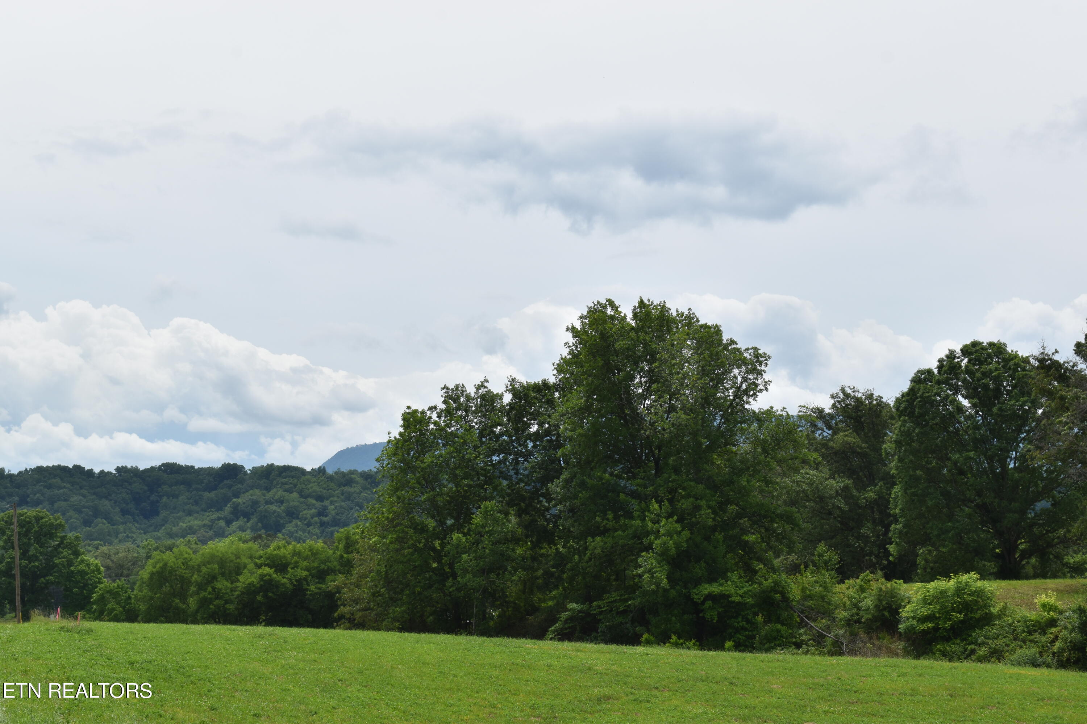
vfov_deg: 19.7
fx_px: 2083
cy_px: 362
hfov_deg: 29.2
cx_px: 544
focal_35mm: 69
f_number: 13
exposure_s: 1/200
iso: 100
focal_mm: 46
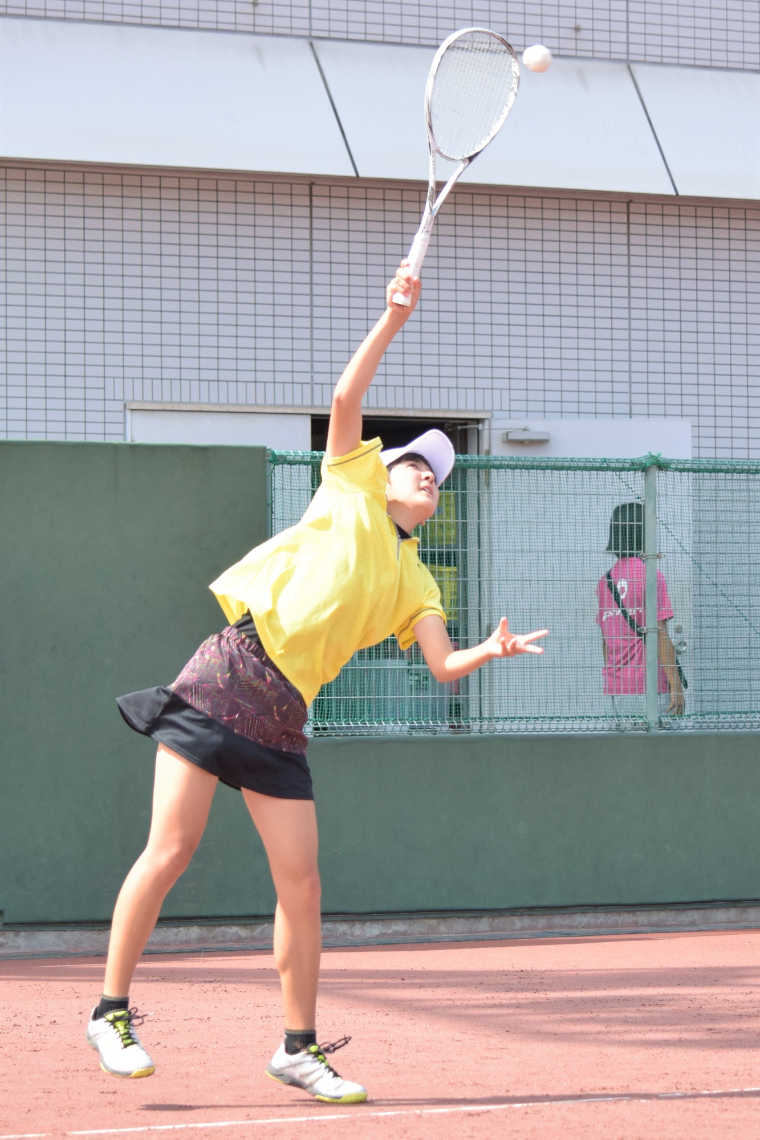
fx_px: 3800
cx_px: 380
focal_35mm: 120
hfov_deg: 11.4
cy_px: 570
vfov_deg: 17.1
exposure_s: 1/2500
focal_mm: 80
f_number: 4.5
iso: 800
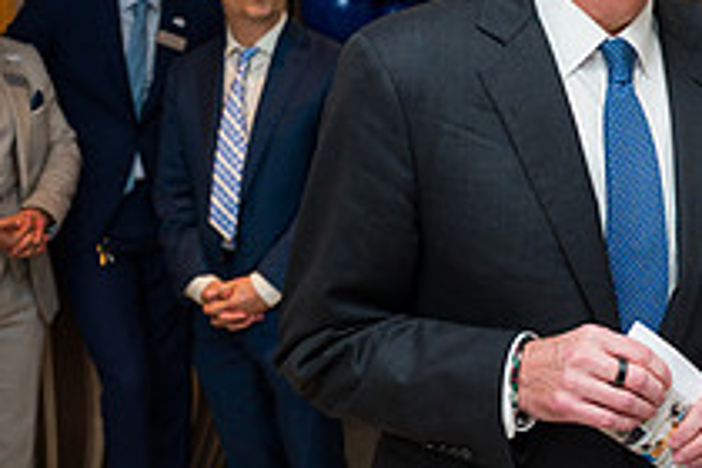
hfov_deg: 26.6
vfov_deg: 19.3
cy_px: 127
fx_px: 1365
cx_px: 772
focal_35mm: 70
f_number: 3.5
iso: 1000
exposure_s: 1/200
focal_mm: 25
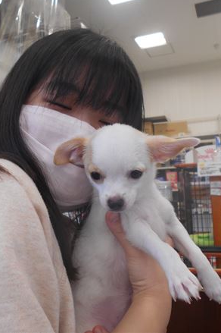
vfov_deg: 51.9
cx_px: 89
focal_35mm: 37
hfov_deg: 35.8
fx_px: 341
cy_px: 163
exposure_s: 1/50
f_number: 3.2
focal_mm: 4.6
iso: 80
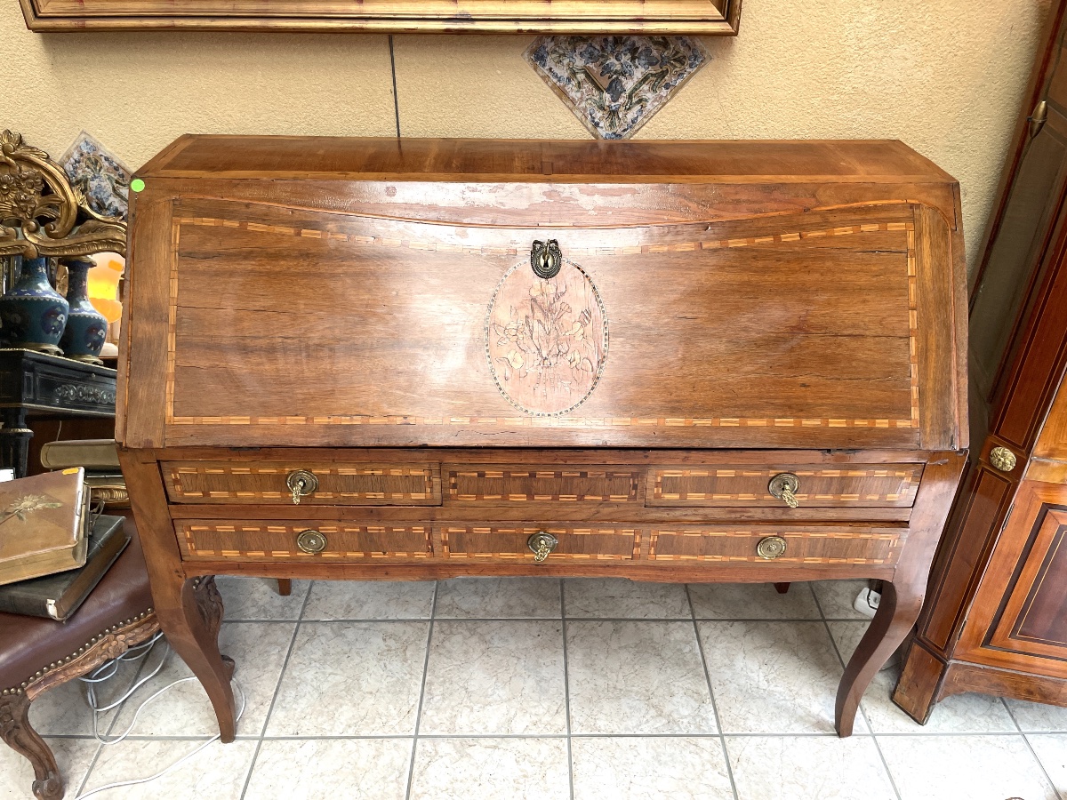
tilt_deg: -31.5
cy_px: 400
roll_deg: -0.6
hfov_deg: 67.3
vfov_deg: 53.1
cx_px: 534
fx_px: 801
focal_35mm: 26
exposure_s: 1/121
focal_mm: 4.2
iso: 125
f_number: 1.6
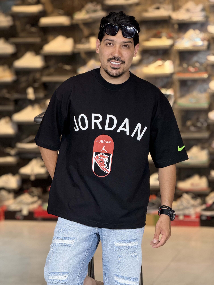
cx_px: 107
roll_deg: +1.8
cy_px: 142
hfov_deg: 12.3
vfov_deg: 16.4
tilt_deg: -5.3
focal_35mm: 120
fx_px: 989
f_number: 2.8
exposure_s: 1/100
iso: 250
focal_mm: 15.66
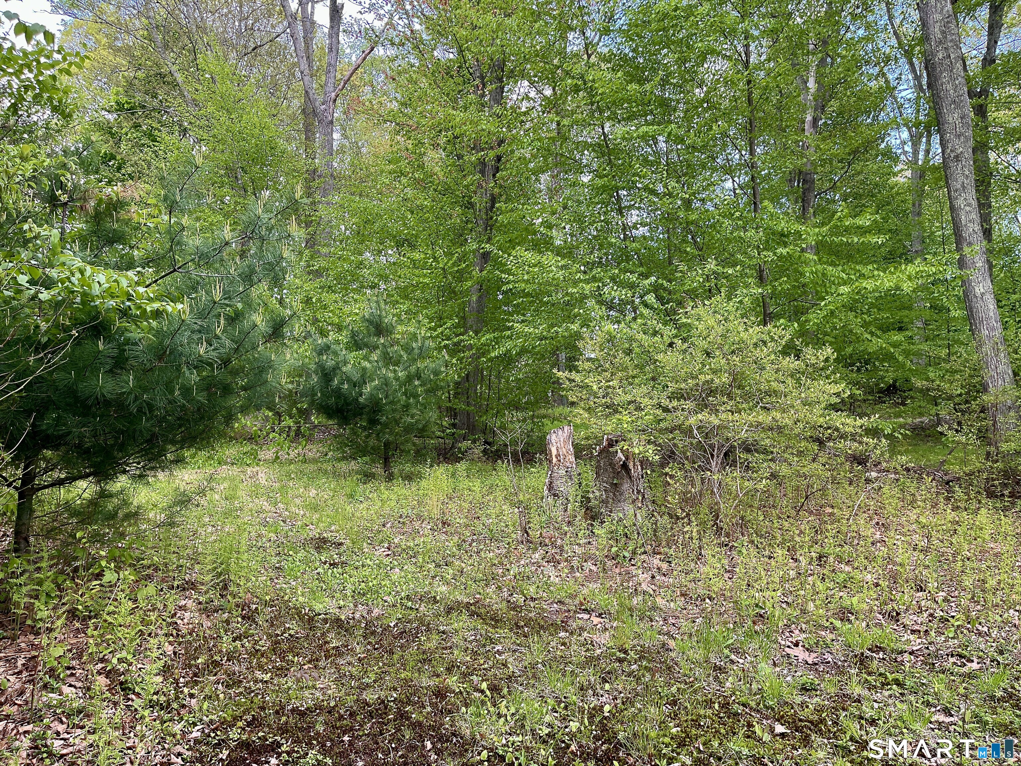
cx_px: 510
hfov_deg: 67.3
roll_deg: +0.3
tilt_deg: +1.6
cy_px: 383
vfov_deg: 53.1
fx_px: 767
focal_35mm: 26
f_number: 1.6
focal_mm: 5.1
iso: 40
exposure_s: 1/165
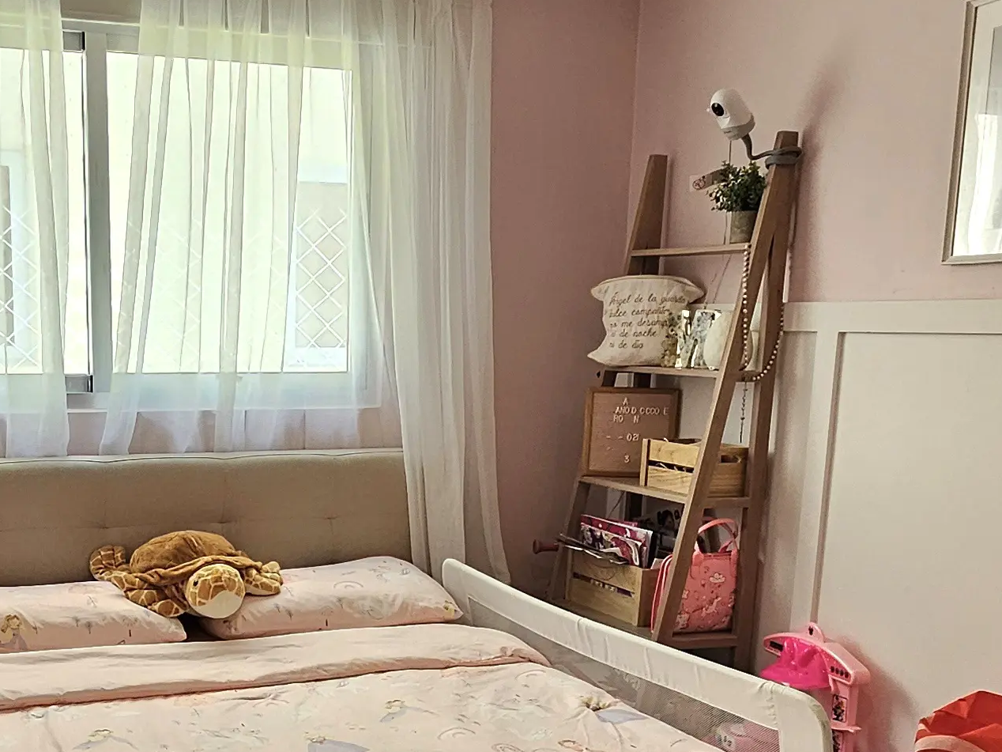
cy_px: 596
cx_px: 271
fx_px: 1187
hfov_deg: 44.5
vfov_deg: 34.1
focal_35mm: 41
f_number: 2.2
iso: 100
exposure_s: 1/60.2
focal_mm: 2.2
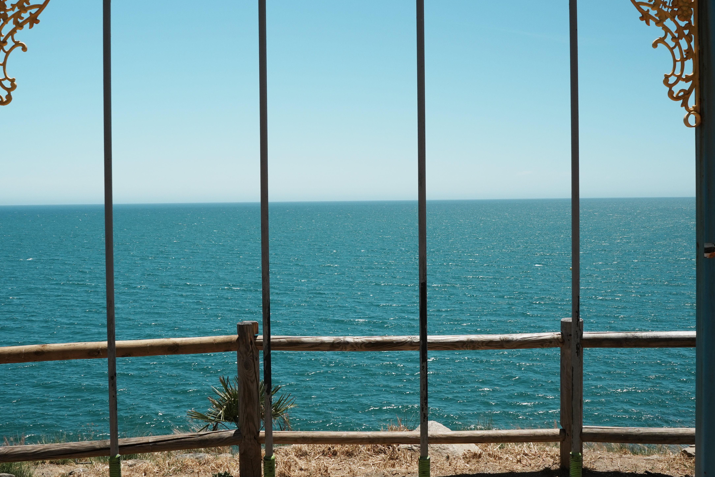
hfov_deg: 46.4
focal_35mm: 42
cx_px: 348
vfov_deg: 31.9
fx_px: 834
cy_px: 212
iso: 320
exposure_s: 1/500
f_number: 10
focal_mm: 26
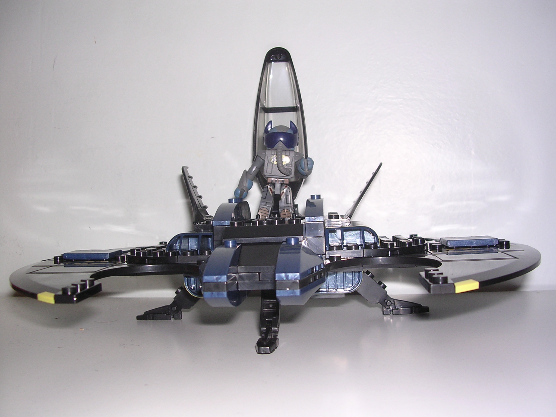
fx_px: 610
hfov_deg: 49.0
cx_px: 278
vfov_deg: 37.7
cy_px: 208
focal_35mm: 38
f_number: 2.8
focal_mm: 5.8
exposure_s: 1/60.1
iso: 100
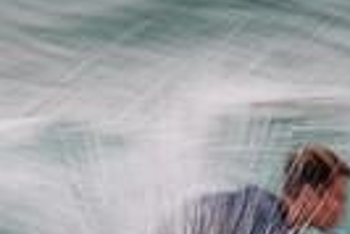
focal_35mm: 2186
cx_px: 213
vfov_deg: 0.6
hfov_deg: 0.9
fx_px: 21276
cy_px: 356
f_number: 14
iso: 64
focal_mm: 500
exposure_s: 1/20
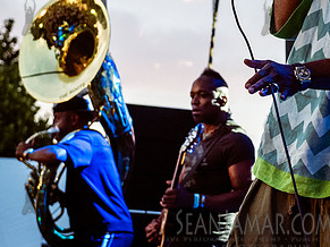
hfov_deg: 13.6
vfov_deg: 10.2
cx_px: 272
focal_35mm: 144
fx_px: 1372
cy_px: 28
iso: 5000
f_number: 4
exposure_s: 1/500
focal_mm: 58
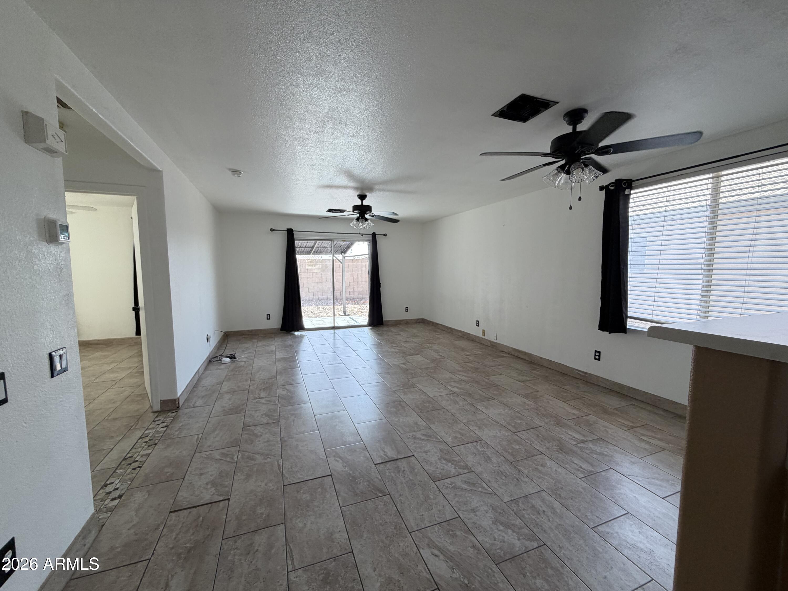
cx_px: 394
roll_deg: +0.6
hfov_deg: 102.1
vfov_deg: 85.7
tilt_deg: -3.5
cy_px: 296
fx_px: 319
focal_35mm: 14
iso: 64
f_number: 2.2
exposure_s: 1/120
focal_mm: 2.22
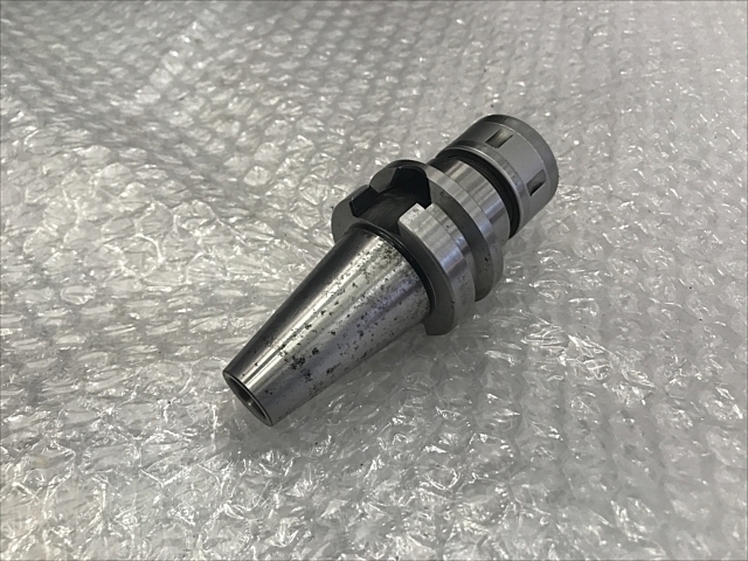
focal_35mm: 28
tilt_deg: -47.2
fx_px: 605
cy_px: 280
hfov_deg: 63.4
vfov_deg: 49.7
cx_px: 374
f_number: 1.8
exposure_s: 1/30
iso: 25
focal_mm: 3.99
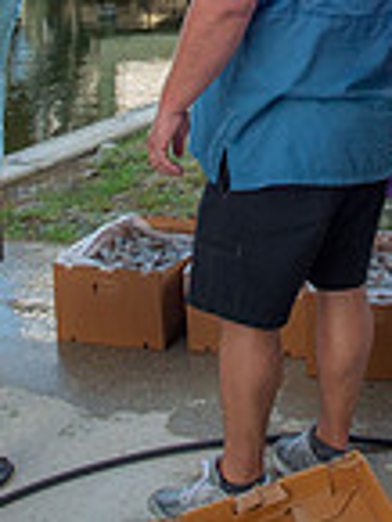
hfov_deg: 19.8
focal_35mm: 73
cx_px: 352
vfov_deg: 24.4
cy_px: -86
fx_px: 1101
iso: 500
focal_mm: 19
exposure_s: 1/250
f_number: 13
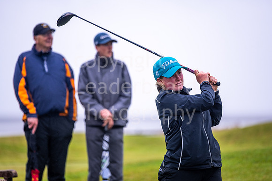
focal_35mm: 300
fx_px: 2267
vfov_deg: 4.6
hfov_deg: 6.9
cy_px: 90
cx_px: 136
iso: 320
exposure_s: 1/800
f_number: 4.5
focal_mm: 300
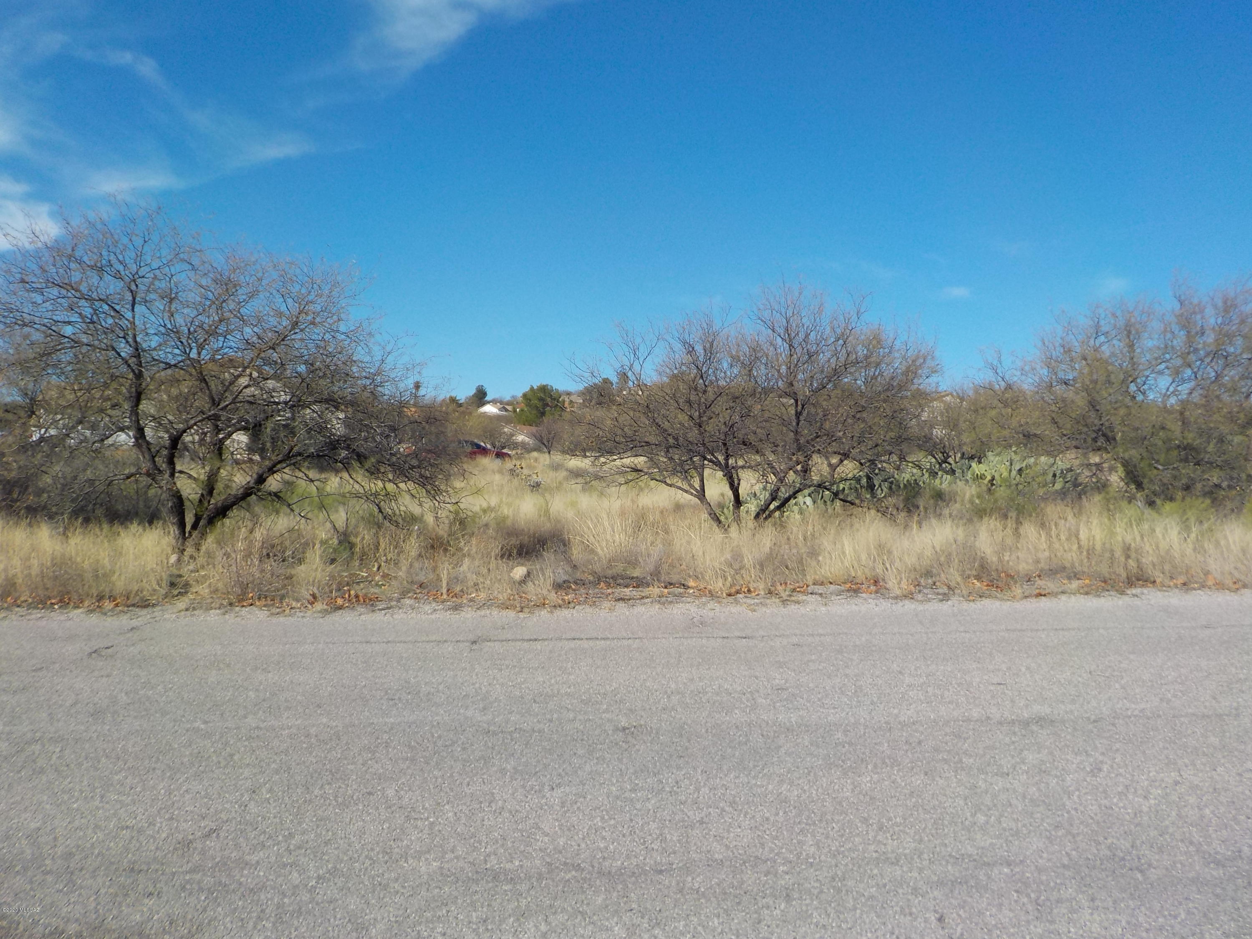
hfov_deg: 60.0
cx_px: 626
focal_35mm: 30
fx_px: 1085
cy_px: 470
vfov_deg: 46.8
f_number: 3.3
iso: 125
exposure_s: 1/1250
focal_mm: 4.1
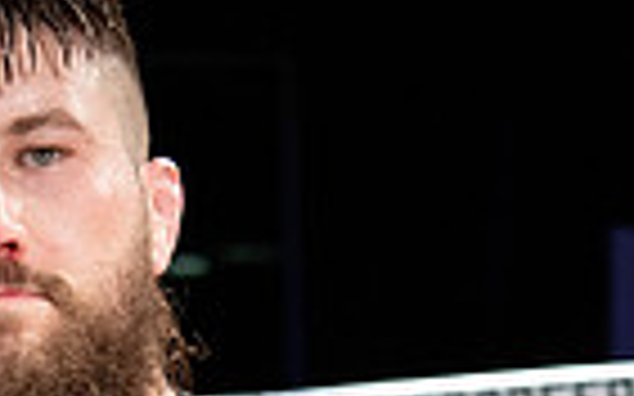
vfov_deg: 9.1
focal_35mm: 130
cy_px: 918
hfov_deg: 15.8
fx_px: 2245
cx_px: 36
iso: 1400
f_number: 2.8
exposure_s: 1/1000
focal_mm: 40
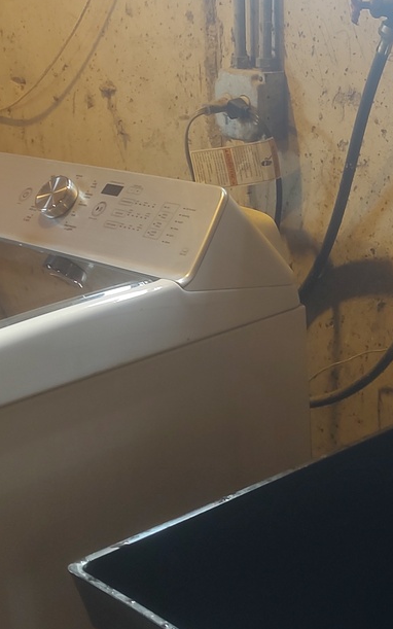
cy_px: 278
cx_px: 327
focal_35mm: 60
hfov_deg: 21.3
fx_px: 1028
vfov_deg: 34.0
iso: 1516
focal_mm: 5.88
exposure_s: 1/30
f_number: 1.9
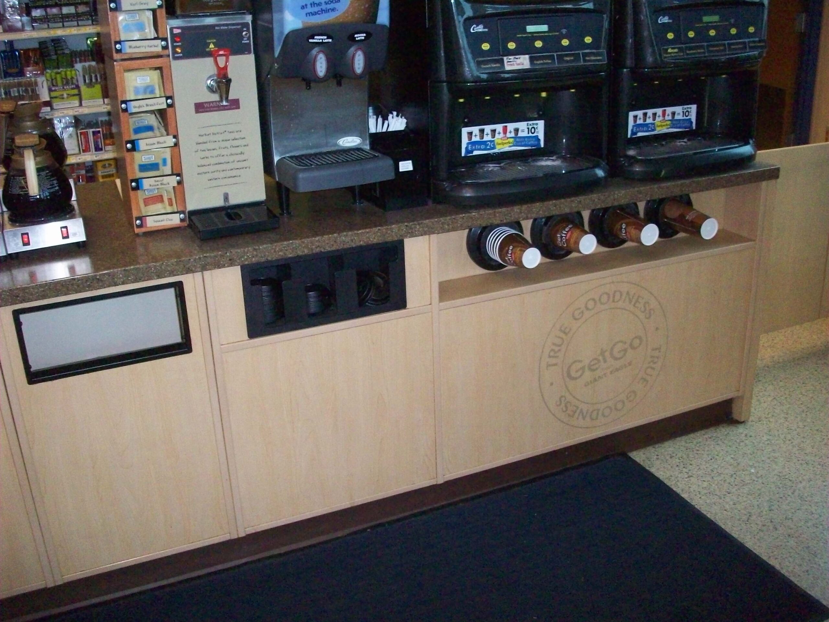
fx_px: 886
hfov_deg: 50.1
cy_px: 311
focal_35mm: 37
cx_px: 414
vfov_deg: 38.7
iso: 400
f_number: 2.8
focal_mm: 6.2
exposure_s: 1/128
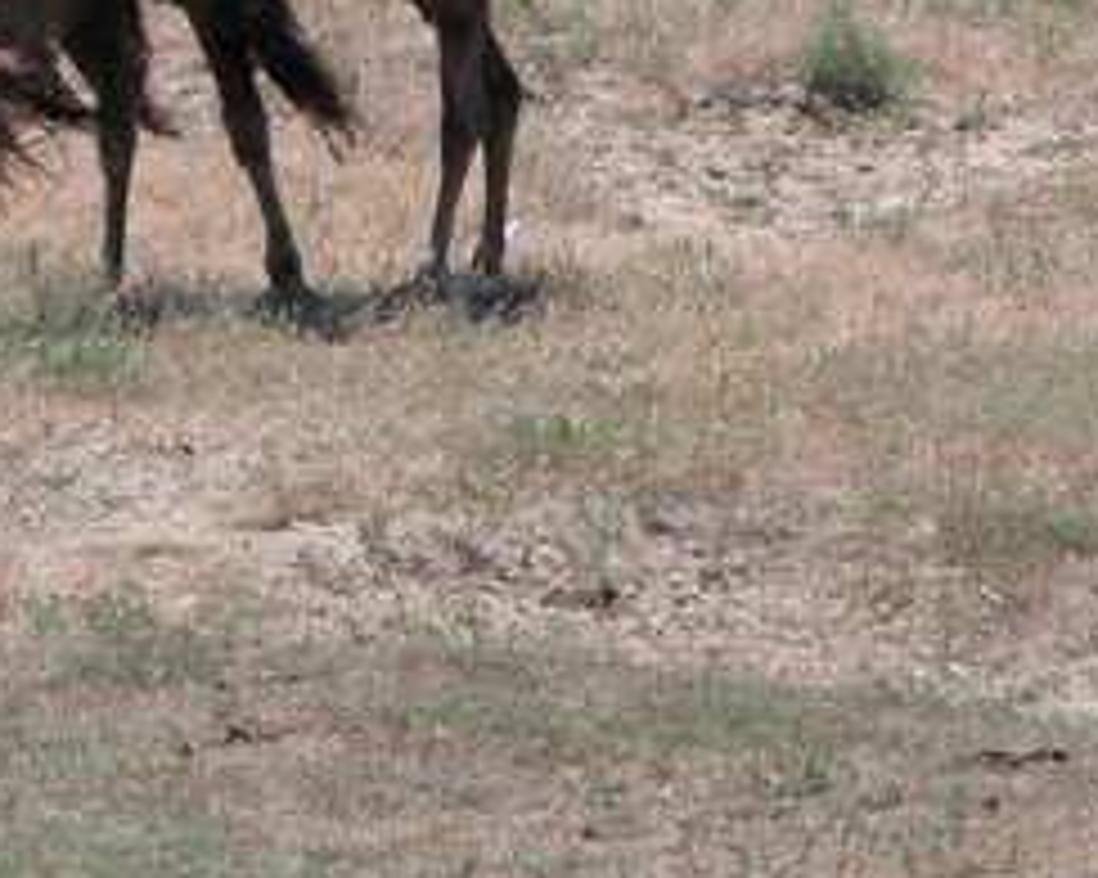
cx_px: 261
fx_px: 22089
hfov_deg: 2.8
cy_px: -86
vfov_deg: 2.3
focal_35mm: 680
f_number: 5.9
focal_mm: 67.7
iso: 100
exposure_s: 1/456
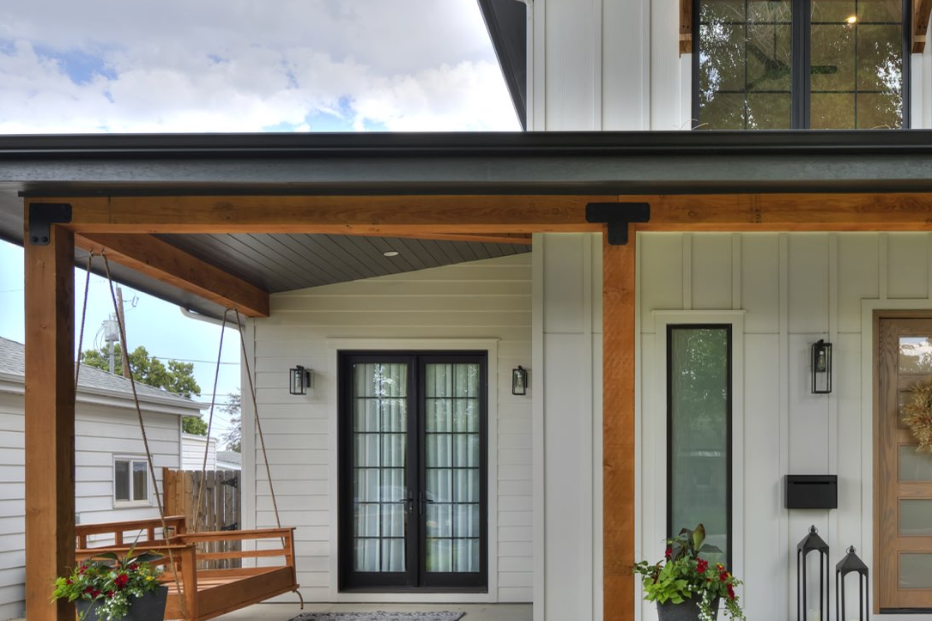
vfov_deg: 36.7
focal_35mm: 35
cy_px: 487
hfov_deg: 53.2
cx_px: 637
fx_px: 906
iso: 100
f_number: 10
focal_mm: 19
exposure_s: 1/125
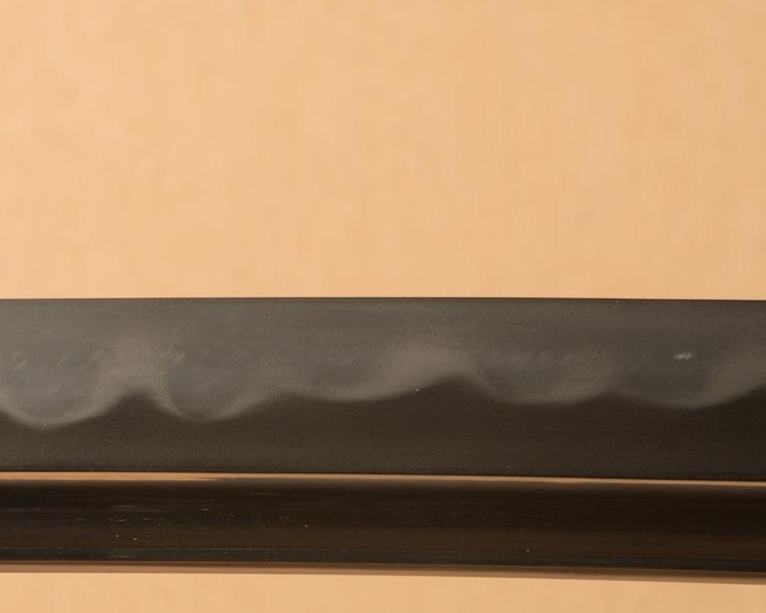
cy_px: 327
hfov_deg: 9.6
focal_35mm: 202
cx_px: 360
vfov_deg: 7.7
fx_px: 4579
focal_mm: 80
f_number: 11
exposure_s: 1/1.6
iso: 400
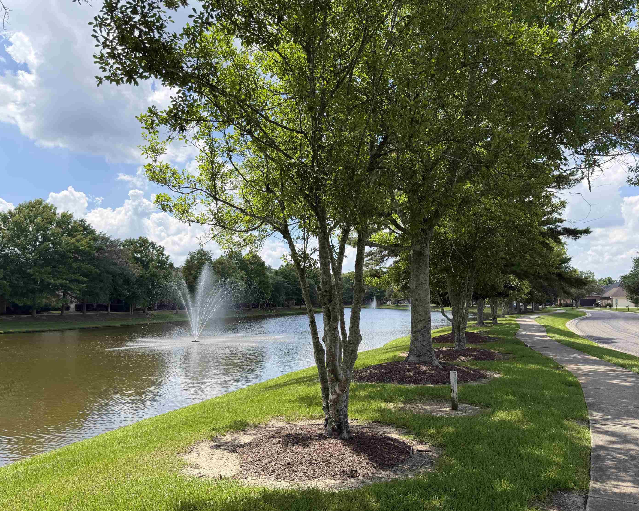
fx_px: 492
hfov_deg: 65.9
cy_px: 262
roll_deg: +0.2
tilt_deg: +5.2
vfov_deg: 54.9
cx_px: 350
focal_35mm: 26
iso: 100
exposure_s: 1/3021
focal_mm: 6.76
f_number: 1.78
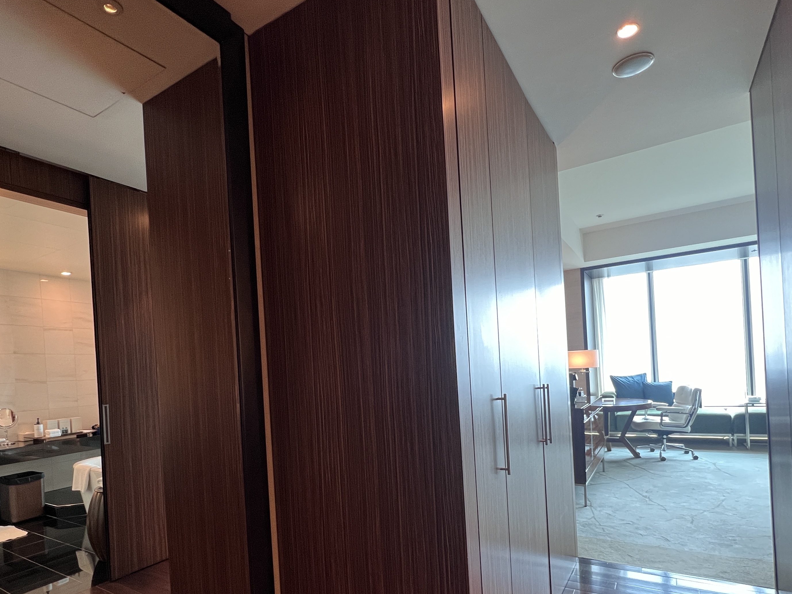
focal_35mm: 19
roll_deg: +3.2
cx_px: 368
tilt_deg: +0.0
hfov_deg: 84.5
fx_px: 435
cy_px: 375
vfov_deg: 67.5
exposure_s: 1/100
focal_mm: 1.57
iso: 250
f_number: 1.8
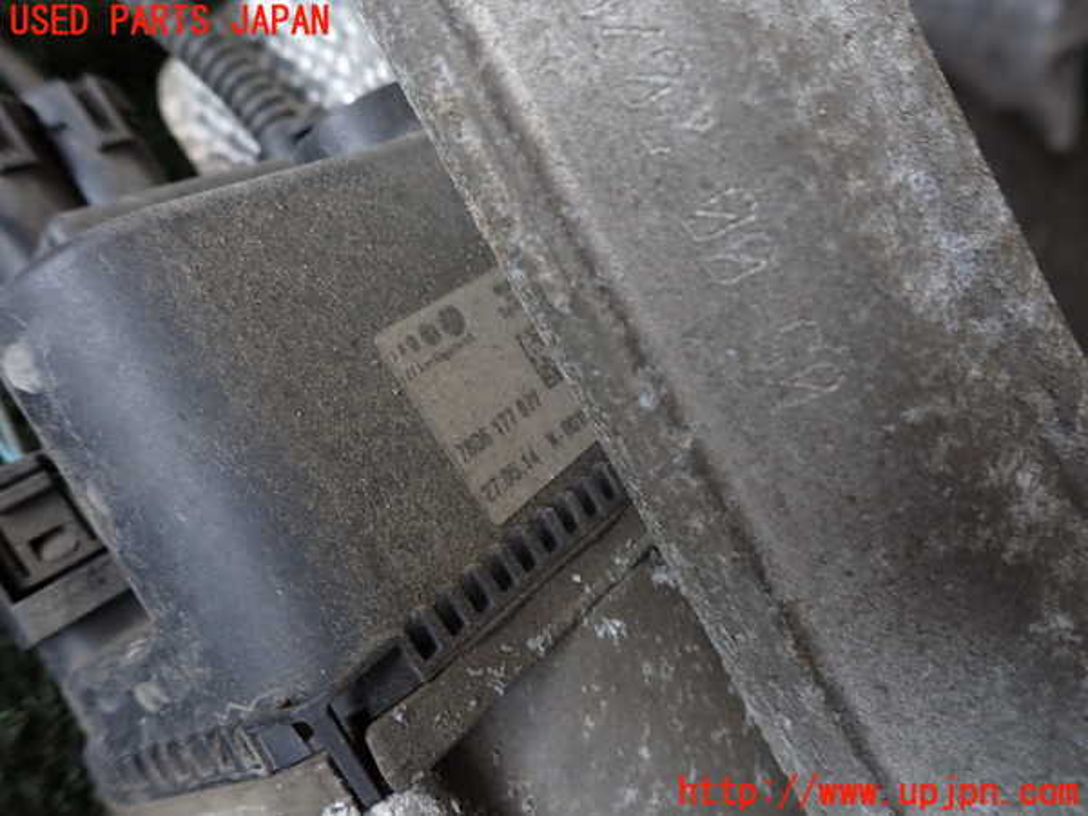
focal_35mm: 25
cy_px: 408
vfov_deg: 54.9
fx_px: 786
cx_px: 544
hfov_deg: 69.4
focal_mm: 4.5
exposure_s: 1/80
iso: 100
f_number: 2.8
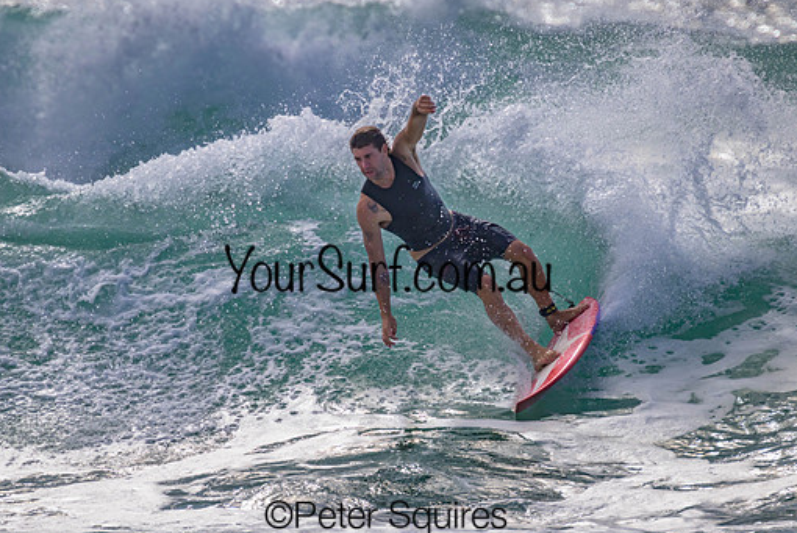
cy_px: 256
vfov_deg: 1.5
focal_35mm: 909
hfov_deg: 2.3
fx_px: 20141
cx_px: 386
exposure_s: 1/2000
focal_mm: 800
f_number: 11
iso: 720
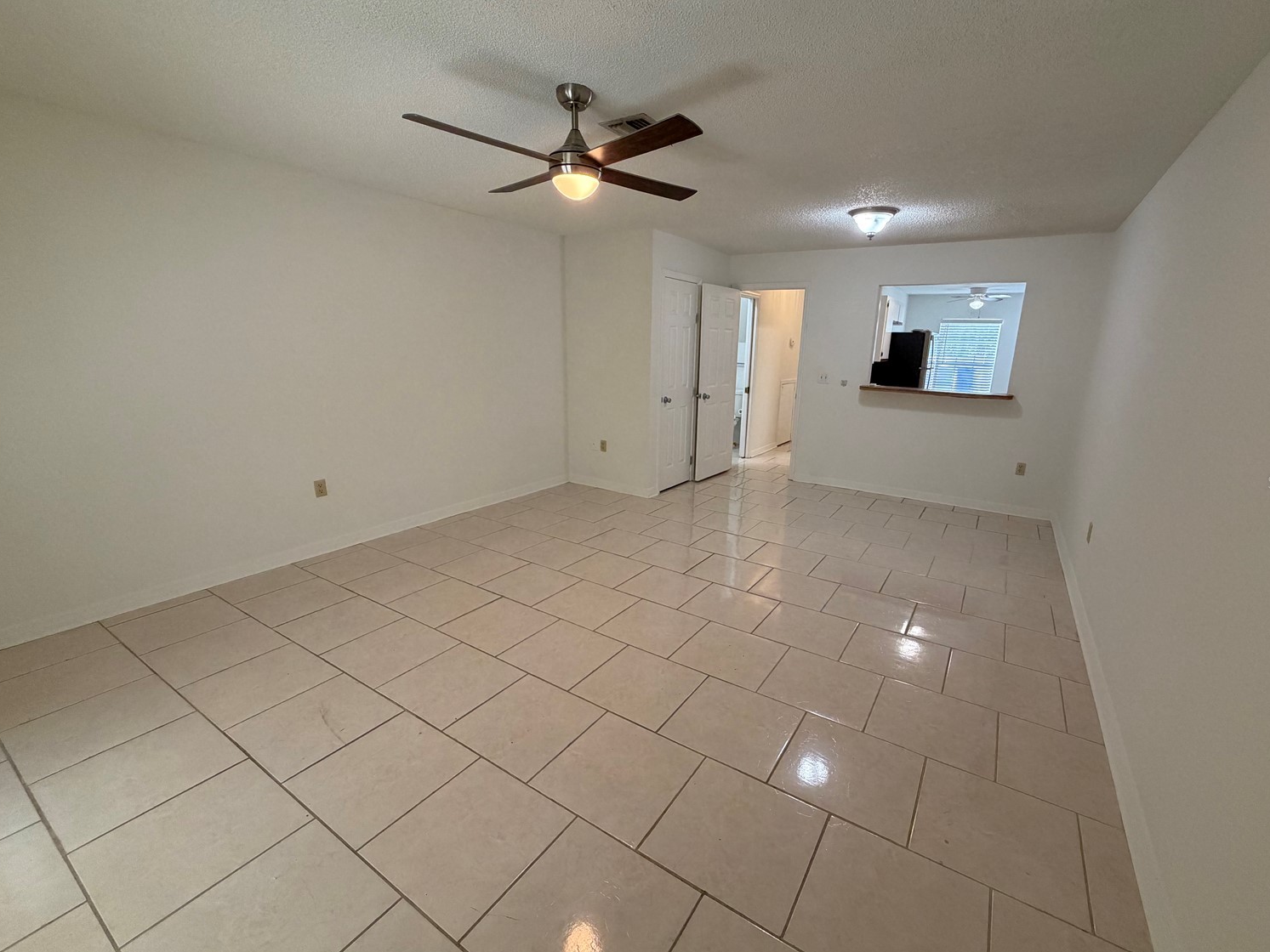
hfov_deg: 98.1
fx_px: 550
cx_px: 668
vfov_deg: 81.8
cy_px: 482
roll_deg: -1.8
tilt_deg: -13.8
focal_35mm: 15
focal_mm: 2.22
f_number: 2.2
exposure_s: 1/120
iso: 320
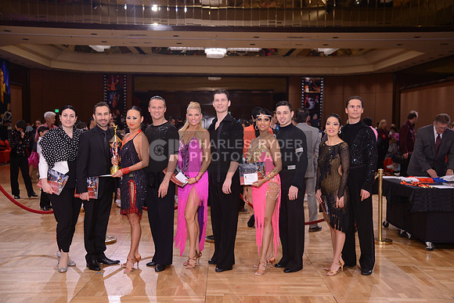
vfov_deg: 30.5
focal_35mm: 44
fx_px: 555
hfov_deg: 44.5
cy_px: 152
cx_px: 227
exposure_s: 1/250
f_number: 4
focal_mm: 44
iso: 1600
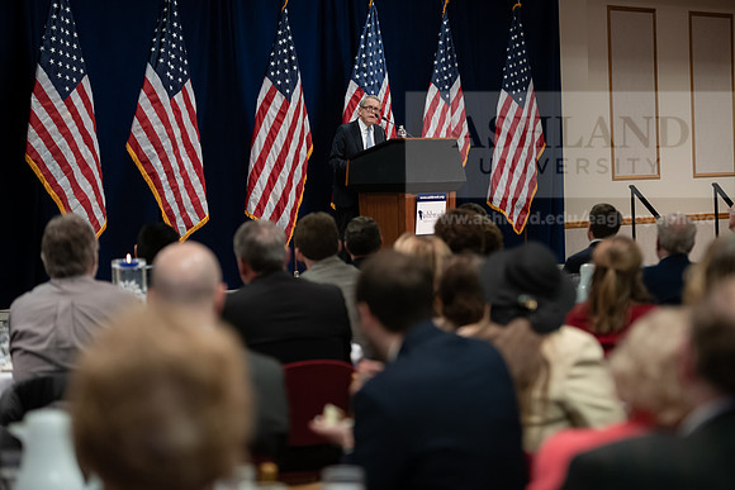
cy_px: 245
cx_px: 368
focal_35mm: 102
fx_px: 2083
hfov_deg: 20.0
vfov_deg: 13.4
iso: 2000
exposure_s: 1/200
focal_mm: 102
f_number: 3.2
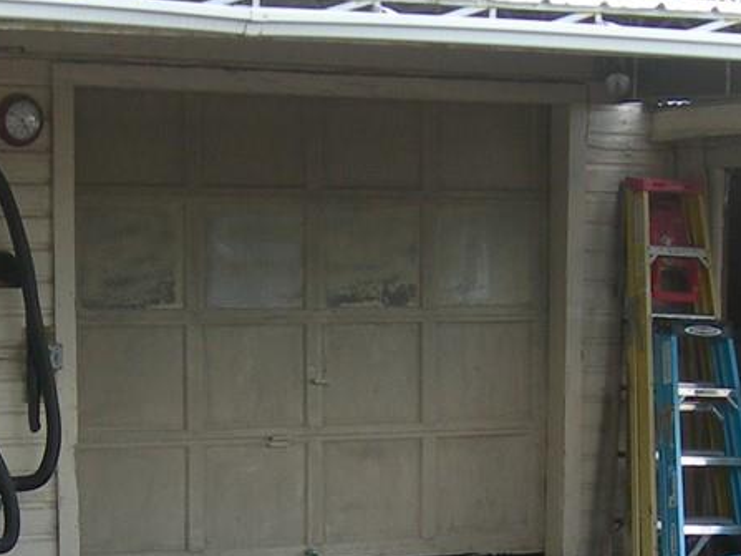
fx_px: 2910
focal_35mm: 136
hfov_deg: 14.5
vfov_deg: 10.7
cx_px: 300
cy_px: 629
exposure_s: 1/51.7
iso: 50
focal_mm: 7.8
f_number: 2.8
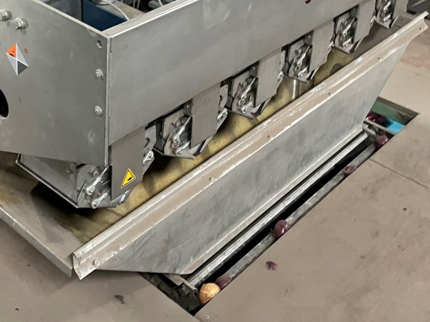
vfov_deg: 25.2
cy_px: 25
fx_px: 695
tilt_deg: -27.1
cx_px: 159
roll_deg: -1.7
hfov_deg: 34.2
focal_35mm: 56
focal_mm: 4.2
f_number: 1.6
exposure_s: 1/50
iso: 400
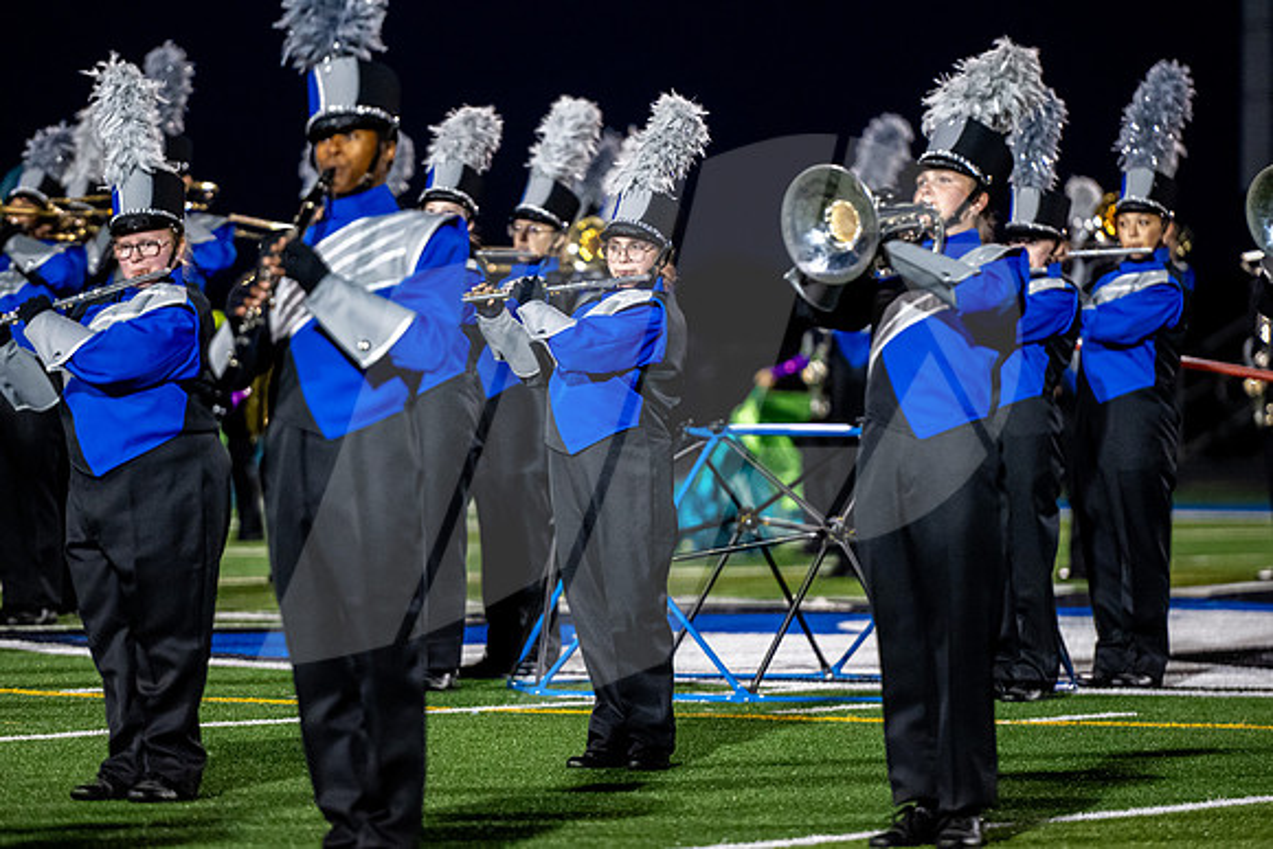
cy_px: 409
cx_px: 564
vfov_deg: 5.5
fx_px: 8784
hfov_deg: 8.3
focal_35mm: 248
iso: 4000
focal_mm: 200
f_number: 2.8
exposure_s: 1/640
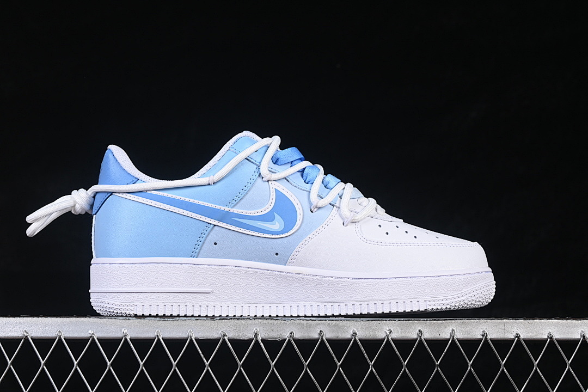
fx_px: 1225
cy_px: 196
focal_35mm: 75
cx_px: 294
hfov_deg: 27.0
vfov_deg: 18.2
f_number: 8
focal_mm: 50
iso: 160
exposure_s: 1/80
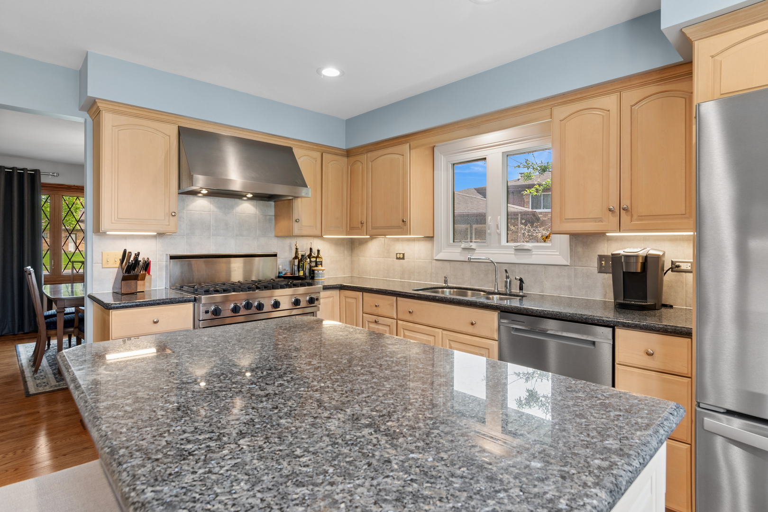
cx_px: 384
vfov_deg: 67.4
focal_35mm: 18
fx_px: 384
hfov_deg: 90.0
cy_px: 256
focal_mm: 12
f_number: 8
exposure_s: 1/20
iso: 250
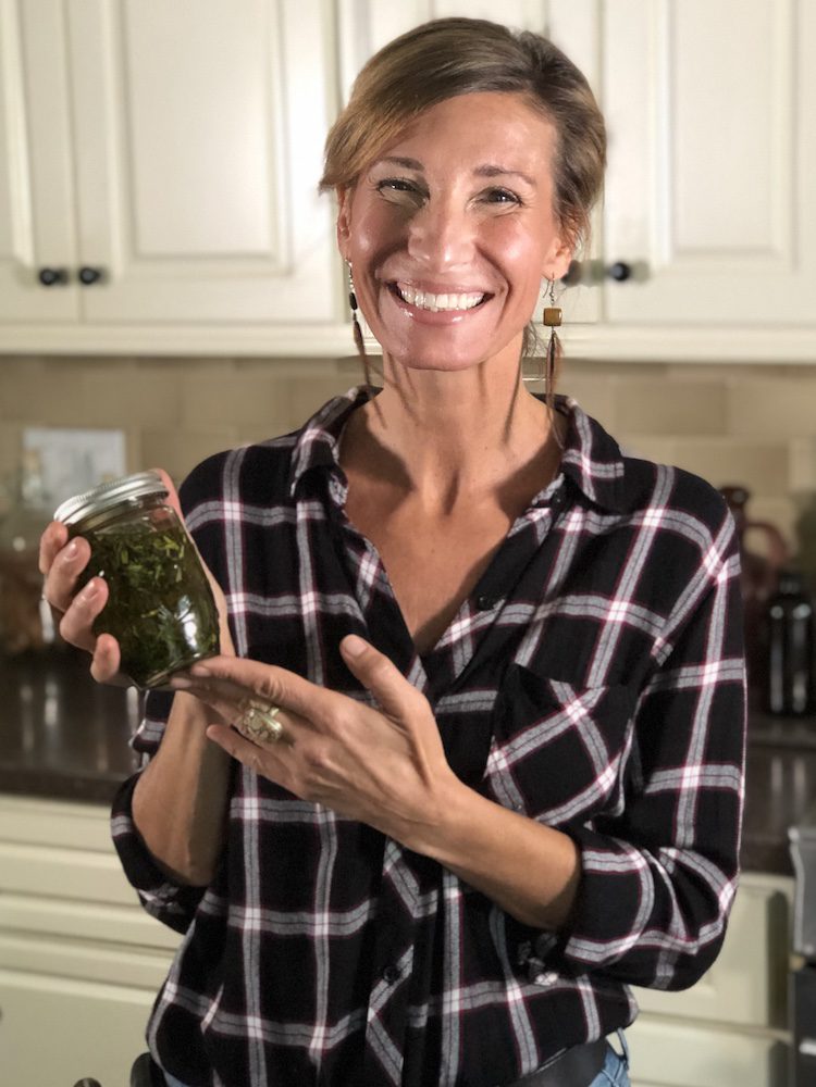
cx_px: 408
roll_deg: +1.1
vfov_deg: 33.8
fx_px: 1792
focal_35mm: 57
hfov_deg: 25.7
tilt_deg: -8.9
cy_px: 544
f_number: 2.8
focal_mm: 6.6
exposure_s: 1/30
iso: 250
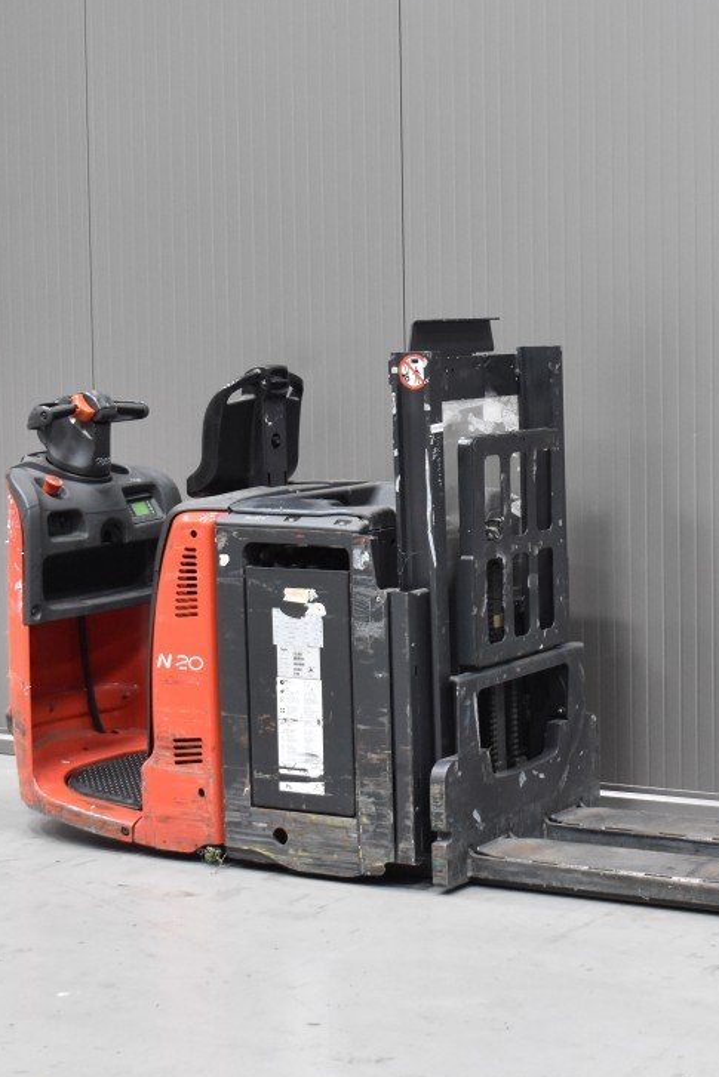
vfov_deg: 28.1
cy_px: 501
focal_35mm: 72
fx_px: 2151
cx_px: 706
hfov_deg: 18.5
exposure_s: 1/40
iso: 1600
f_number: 5
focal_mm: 29
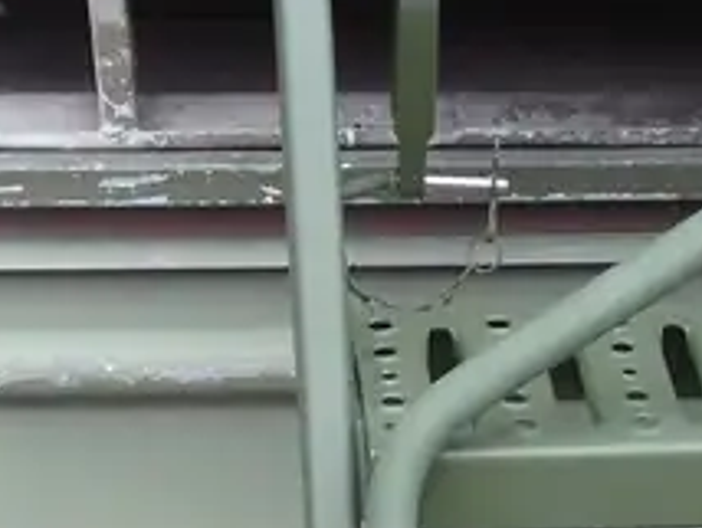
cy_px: 1000
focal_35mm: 163
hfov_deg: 12.0
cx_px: 676
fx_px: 3309
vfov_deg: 8.7
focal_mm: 4.28
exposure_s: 1/174
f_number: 2.4
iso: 50
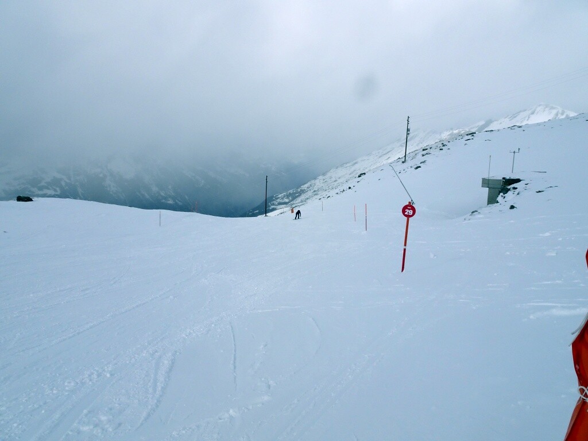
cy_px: 220
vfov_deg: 56.8
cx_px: 294
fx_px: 408
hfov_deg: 71.6
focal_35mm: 24
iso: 80
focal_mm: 4.1
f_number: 4.5
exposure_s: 1/2000
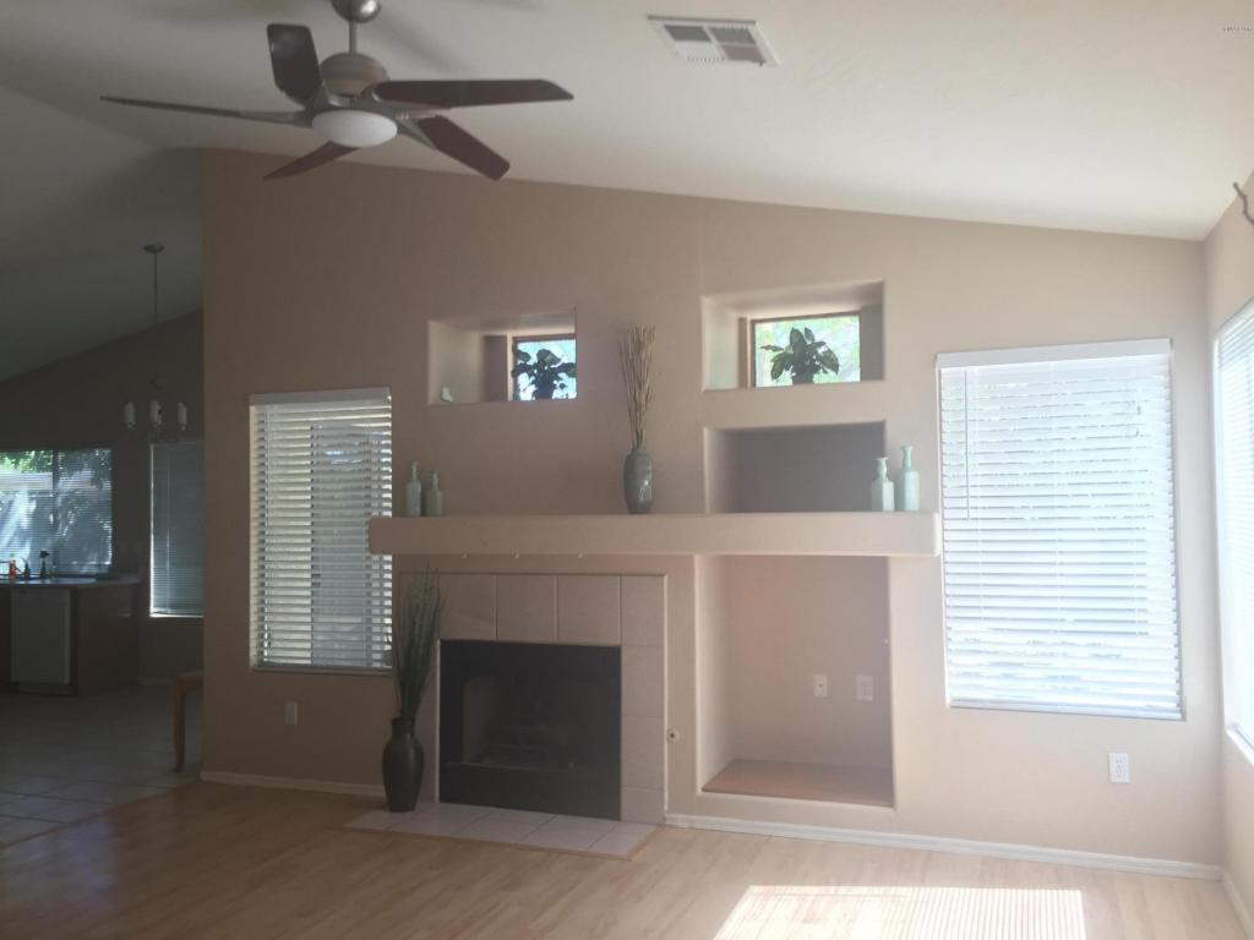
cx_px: 627
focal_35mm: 29
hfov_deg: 61.7
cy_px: 470
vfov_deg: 48.2
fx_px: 1051
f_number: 2.2
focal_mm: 4.15
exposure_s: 1/30
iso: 32
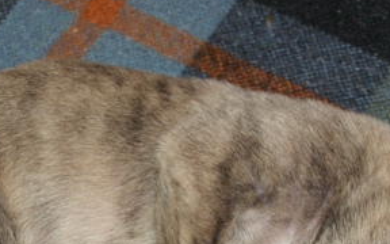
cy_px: 280
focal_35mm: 136
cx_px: 199
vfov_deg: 9.5
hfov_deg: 15.4
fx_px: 1446
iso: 400
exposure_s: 1/60
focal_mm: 40
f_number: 5.6
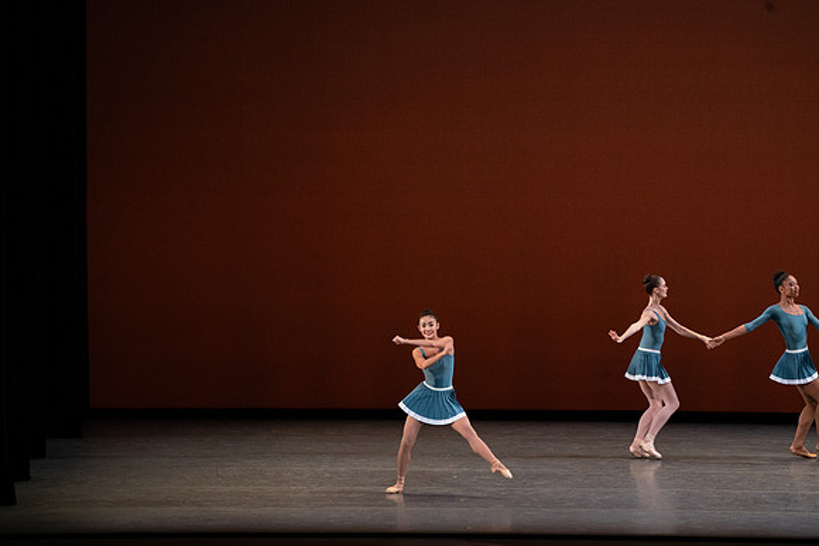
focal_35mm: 196
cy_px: 273
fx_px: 4460
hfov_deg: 10.5
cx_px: 410
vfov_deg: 7.0
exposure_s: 1/400
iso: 5000
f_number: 9
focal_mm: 196
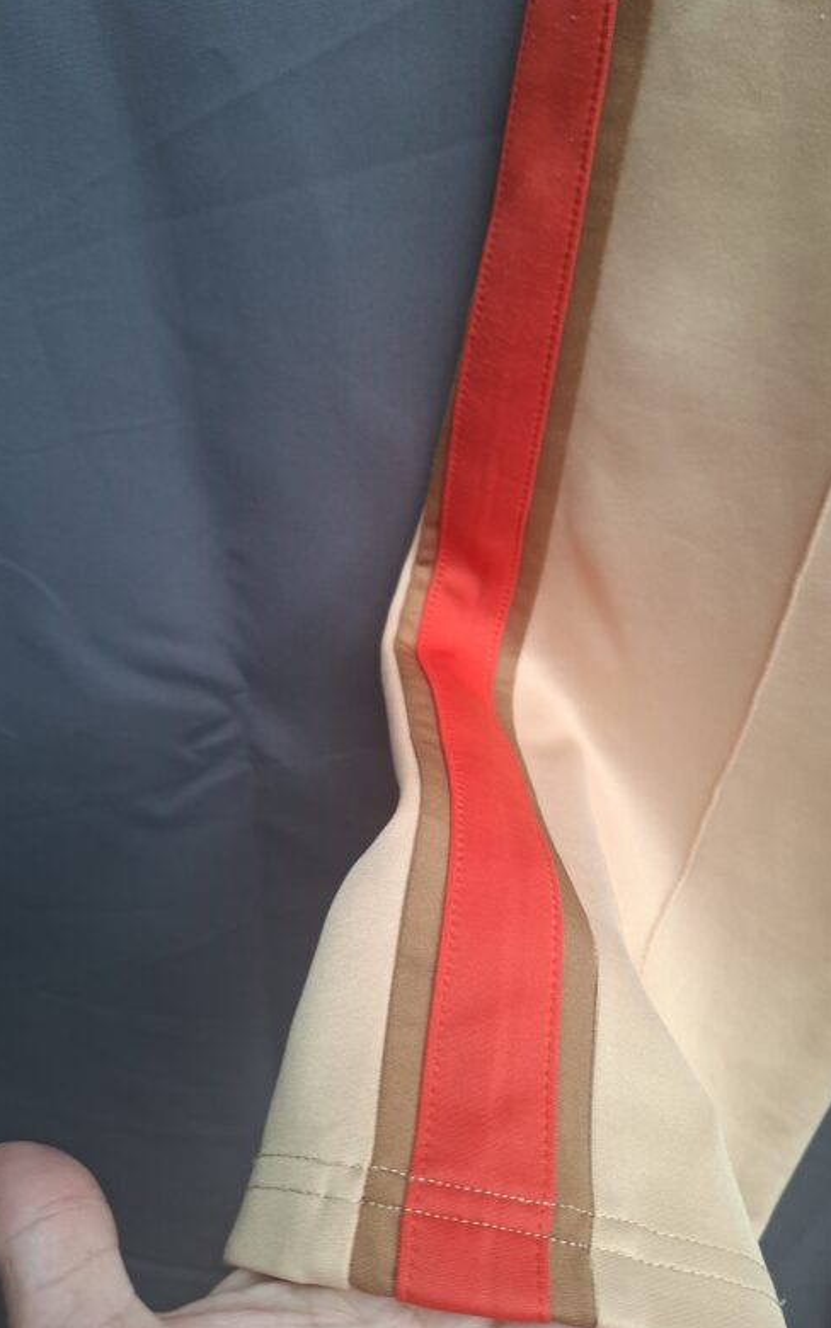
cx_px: 475
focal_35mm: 25
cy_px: 661
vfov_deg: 72.5
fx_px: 905
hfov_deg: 49.2
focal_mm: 5.54
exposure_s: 1/40
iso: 50
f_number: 1.8
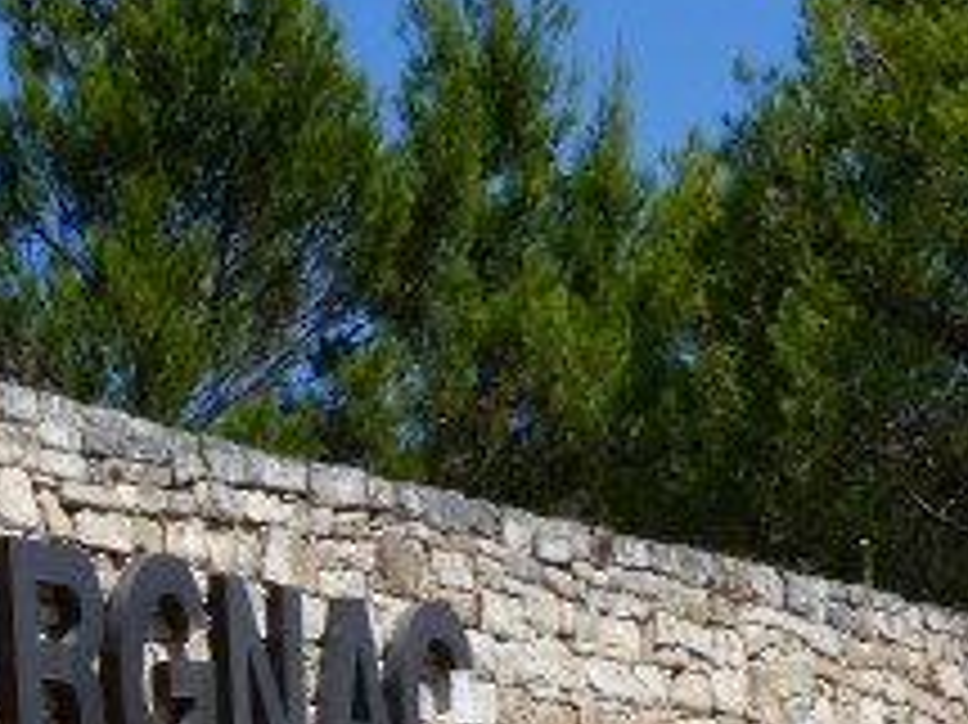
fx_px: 4919
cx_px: -396
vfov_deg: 8.3
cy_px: 872
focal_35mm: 176
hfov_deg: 10.9
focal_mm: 10.5
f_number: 4
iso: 100
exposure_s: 1/1600
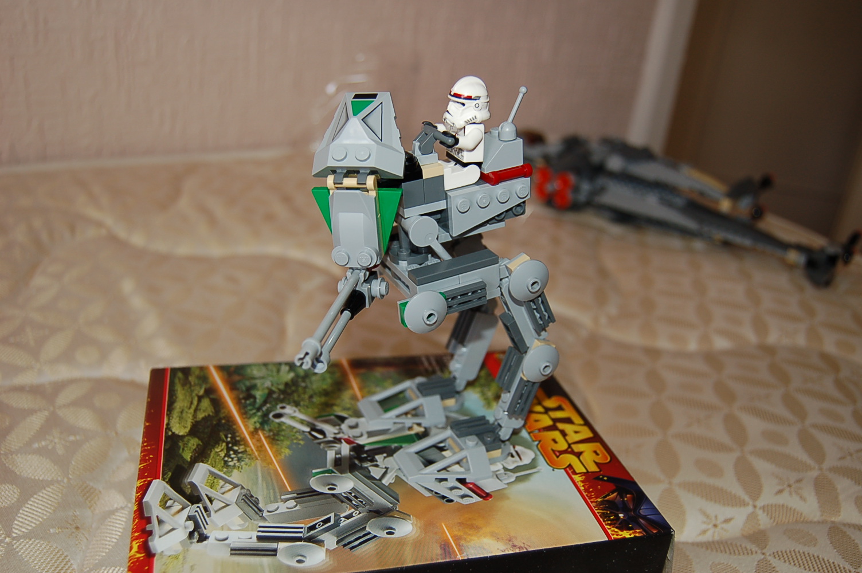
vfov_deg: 39.9
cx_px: 431
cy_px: 286
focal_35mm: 33
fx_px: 789
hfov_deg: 57.3
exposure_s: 1/60
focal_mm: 22
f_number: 3.8
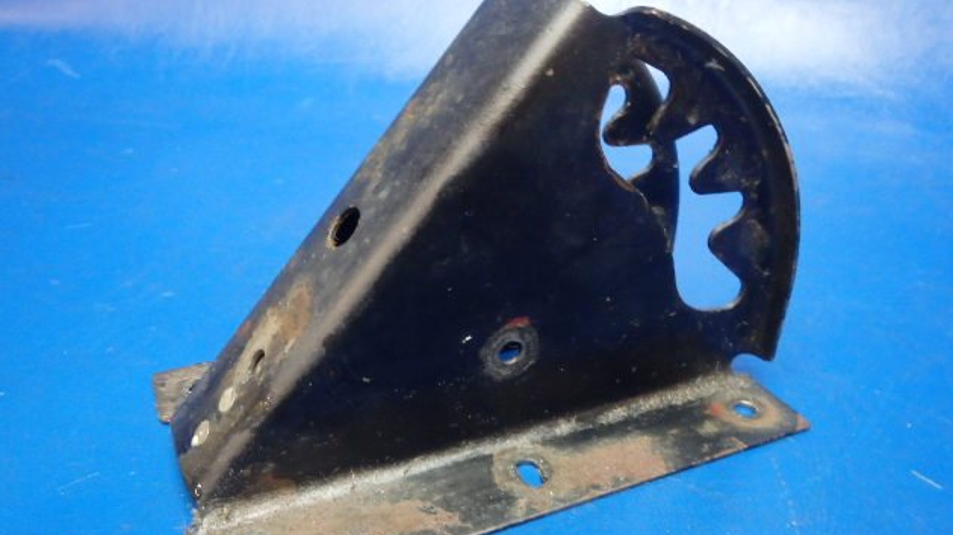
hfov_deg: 62.6
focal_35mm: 31
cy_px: 313
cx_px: 470
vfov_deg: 37.6
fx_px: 783
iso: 800
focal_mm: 5
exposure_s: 1/20
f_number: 3.9
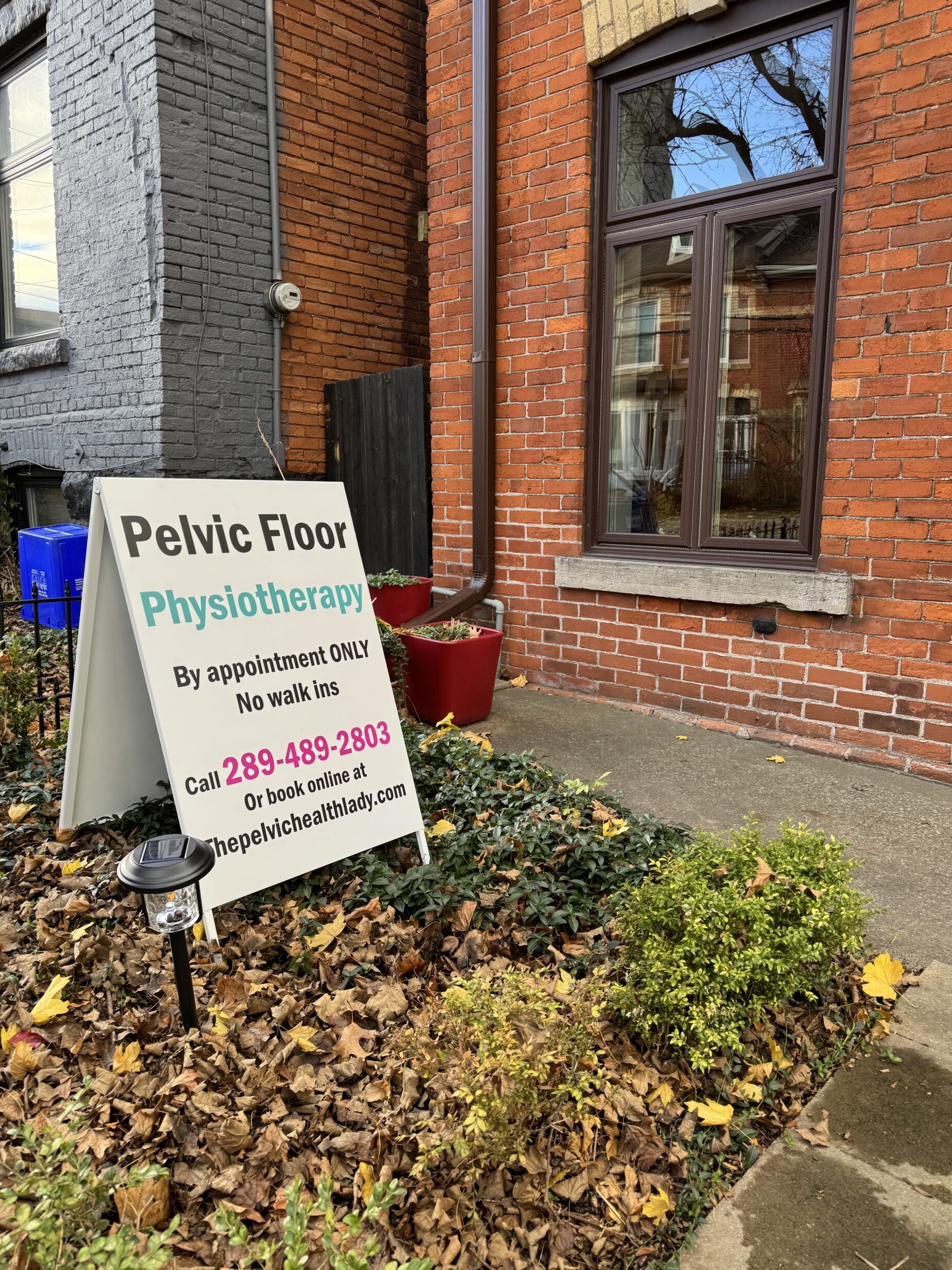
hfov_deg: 54.9
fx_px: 917
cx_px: 487
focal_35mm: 25
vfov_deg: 69.4
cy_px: 646
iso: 64
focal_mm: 6.76
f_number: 1.78
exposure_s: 1/189
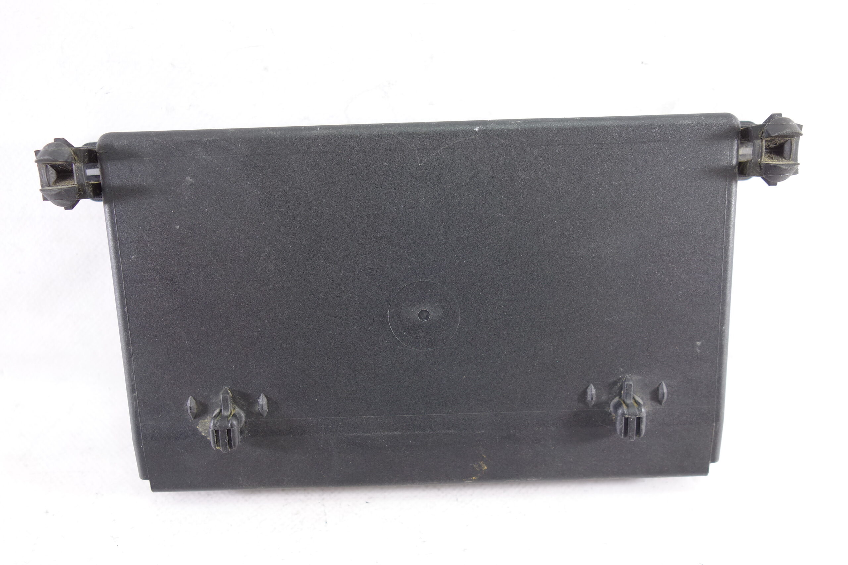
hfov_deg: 65.5
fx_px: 660
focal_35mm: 28
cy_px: 282
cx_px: 424
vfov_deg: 46.4
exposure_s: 1/15
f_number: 3.2
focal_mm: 10.4
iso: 250
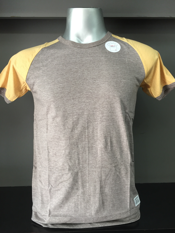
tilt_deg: -0.7
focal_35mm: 29
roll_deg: +0.9
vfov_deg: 61.7
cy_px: 116
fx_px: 195
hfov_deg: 48.2
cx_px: 88
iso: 125
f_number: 2.2
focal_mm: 4.15
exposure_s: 1/33
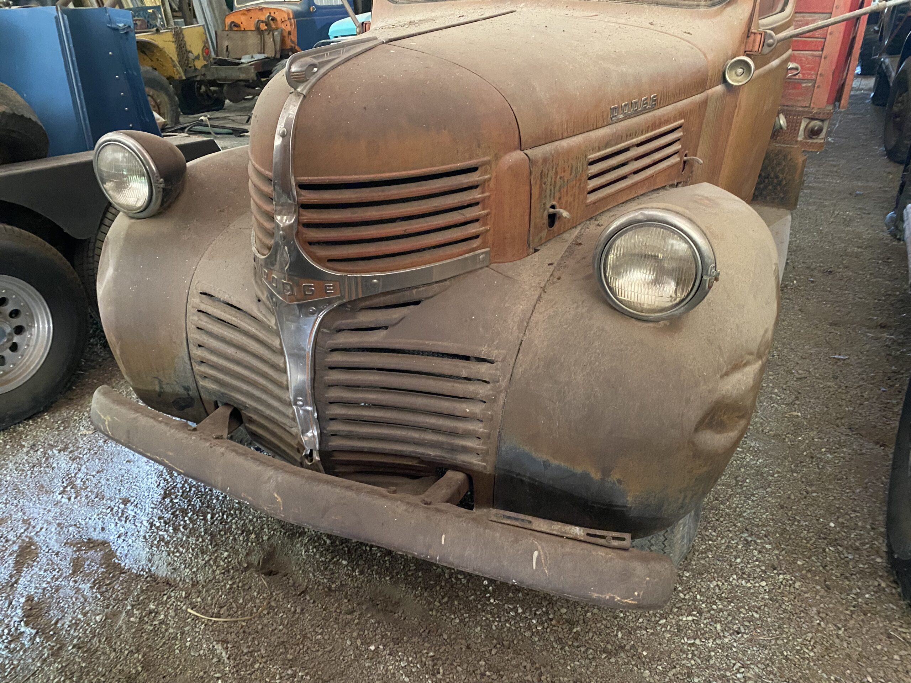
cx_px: 456
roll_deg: +2.4
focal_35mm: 26
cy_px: 342
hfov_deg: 67.3
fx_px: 684
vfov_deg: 53.1
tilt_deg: -27.3
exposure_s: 1/30
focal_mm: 4.25
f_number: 1.8
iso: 800
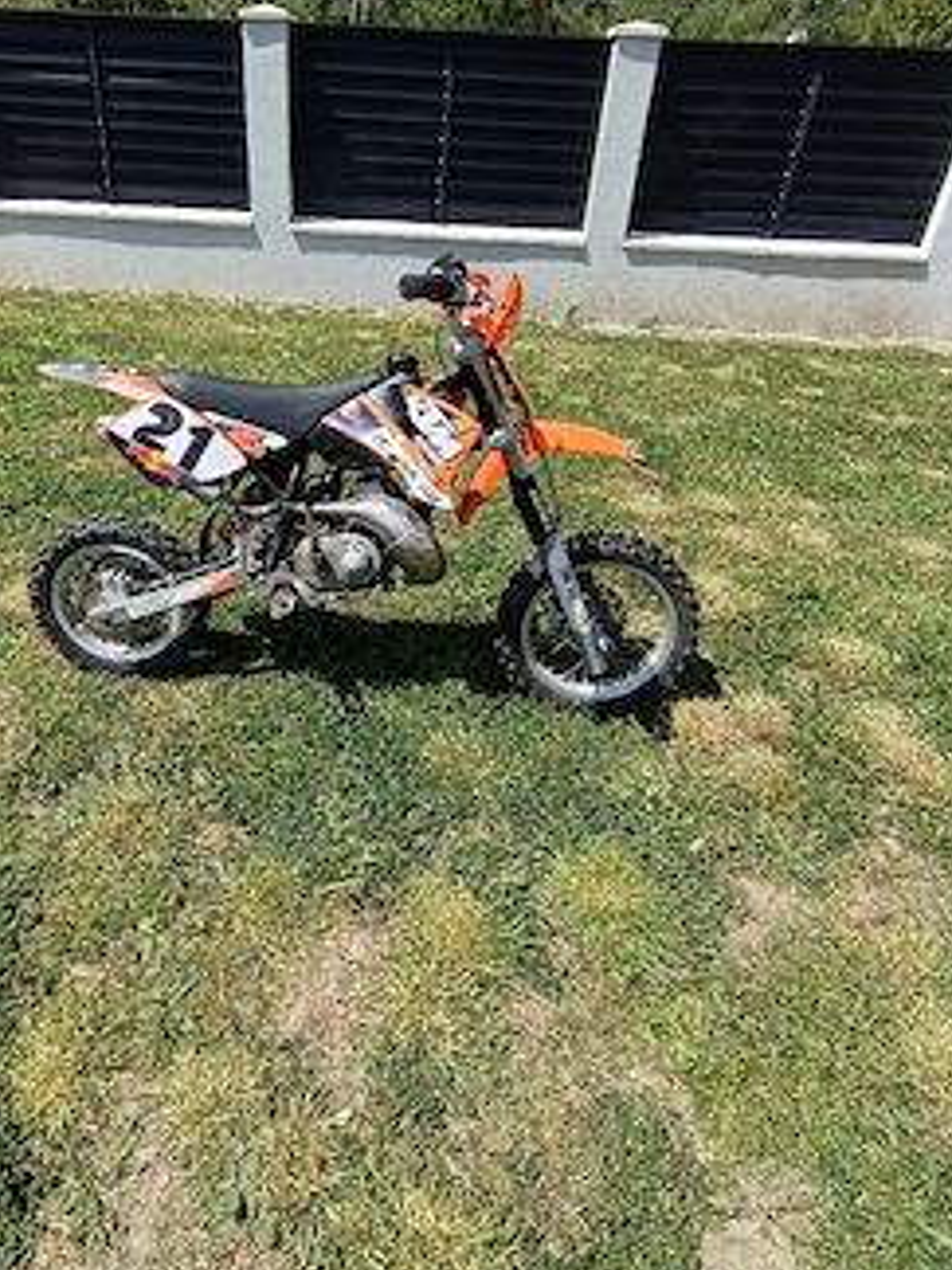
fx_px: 770
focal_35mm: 21
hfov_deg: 63.0
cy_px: 541
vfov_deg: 78.5
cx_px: 396
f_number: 2.2
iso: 108
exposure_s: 1/1111
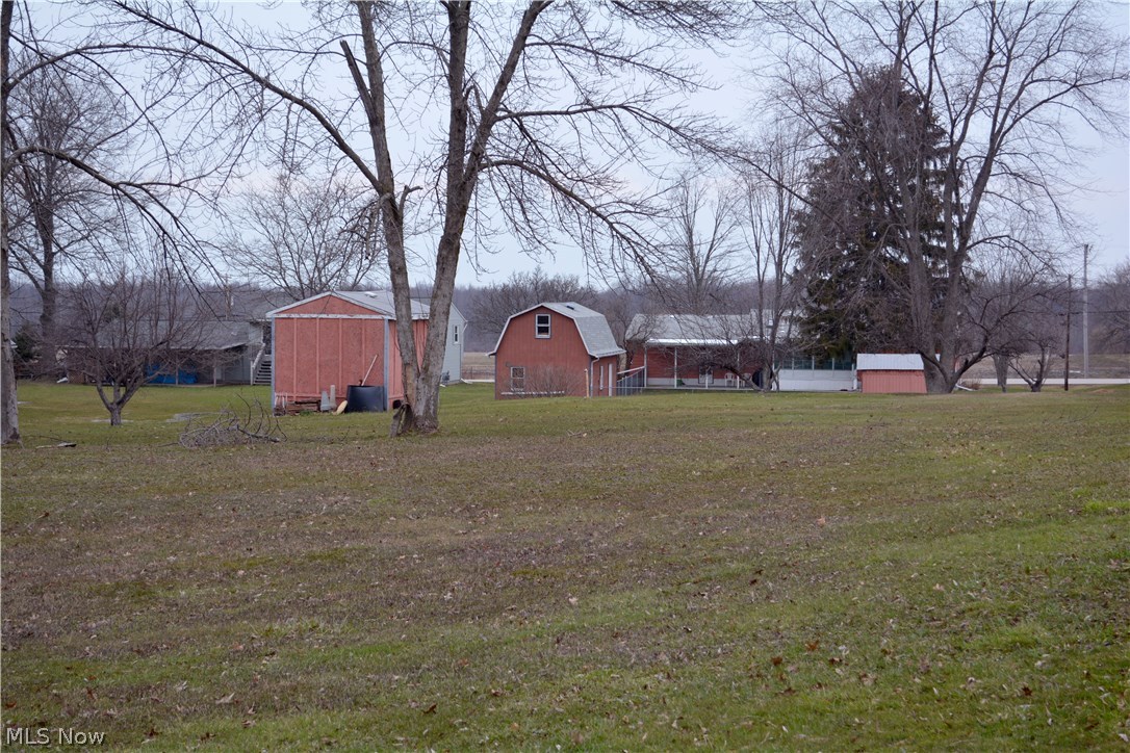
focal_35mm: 63
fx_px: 1977
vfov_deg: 21.6
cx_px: 565
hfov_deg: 31.9
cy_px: 376
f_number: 6.3
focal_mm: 42
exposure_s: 1/160
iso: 200
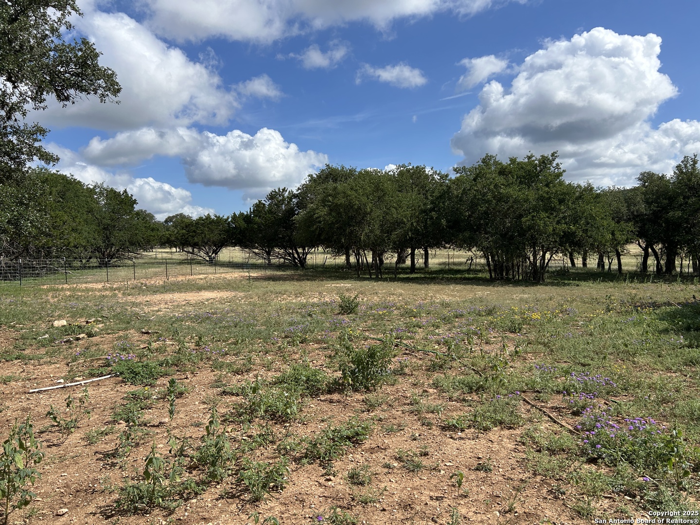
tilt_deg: -3.8
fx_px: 526
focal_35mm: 26
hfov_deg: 67.3
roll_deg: +2.8
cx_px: 350
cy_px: 262
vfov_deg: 53.1
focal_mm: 5.7
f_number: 1.5
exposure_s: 1/5076
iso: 50
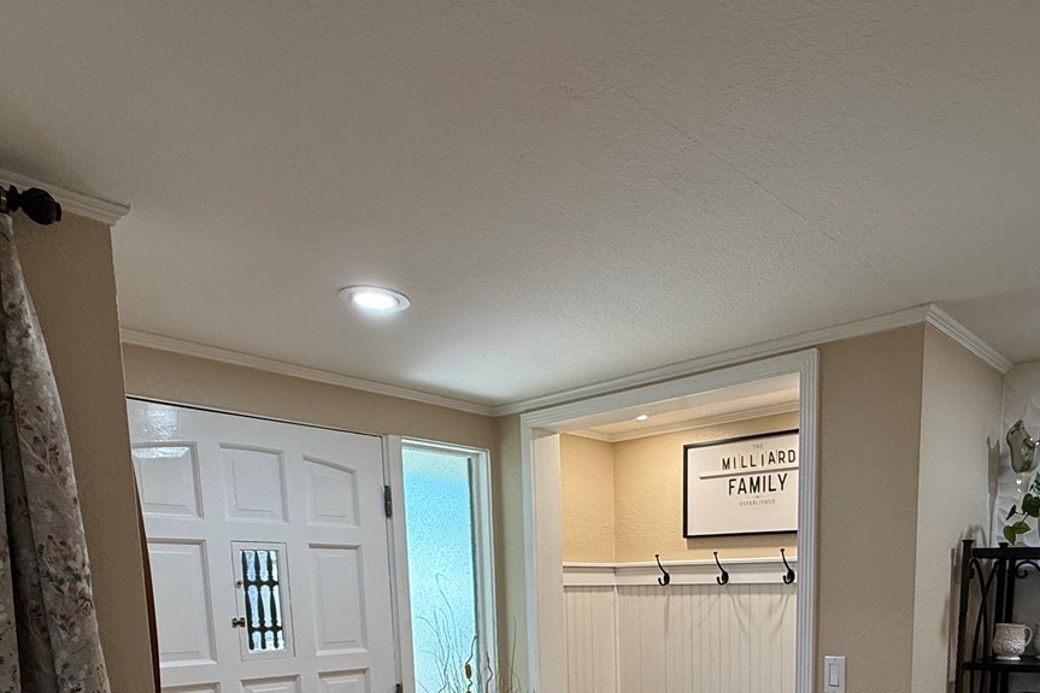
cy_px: 694
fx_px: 780
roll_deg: +0.2
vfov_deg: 41.6
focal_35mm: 27
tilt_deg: -8.1
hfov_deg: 65.8
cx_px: 684
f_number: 2.2
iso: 160
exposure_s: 1/120
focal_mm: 2.22
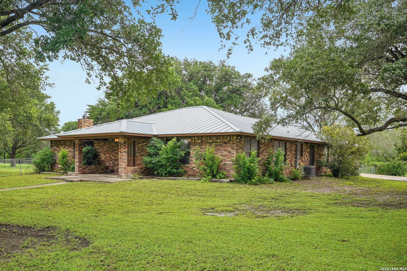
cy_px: 136
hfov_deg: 54.4
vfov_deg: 37.9
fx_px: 396
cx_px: 204
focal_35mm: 35
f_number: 8
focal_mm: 35
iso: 100
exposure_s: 1/125
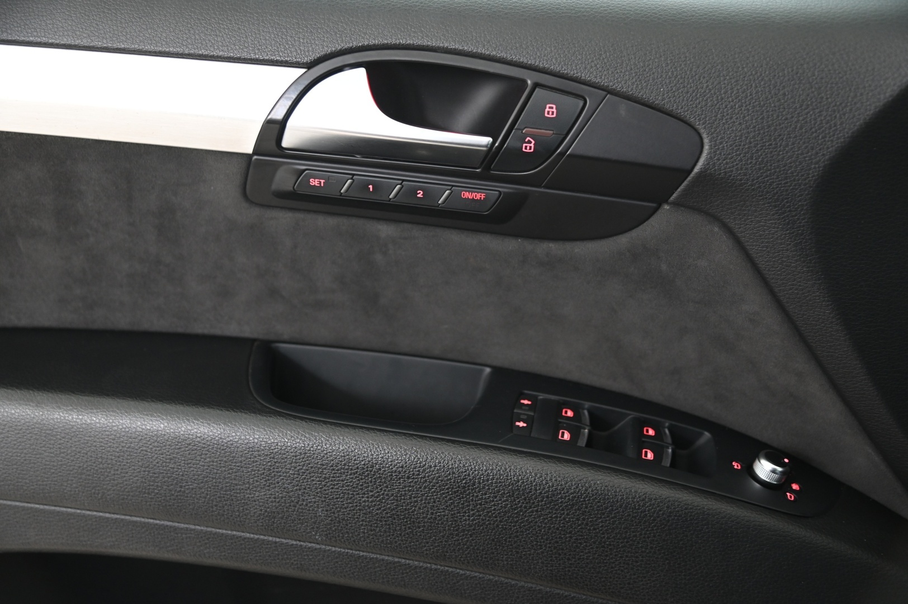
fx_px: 1210
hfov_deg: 41.1
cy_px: 302
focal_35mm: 48
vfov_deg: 28.0
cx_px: 454
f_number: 4
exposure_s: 1/15
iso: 2000
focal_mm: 48
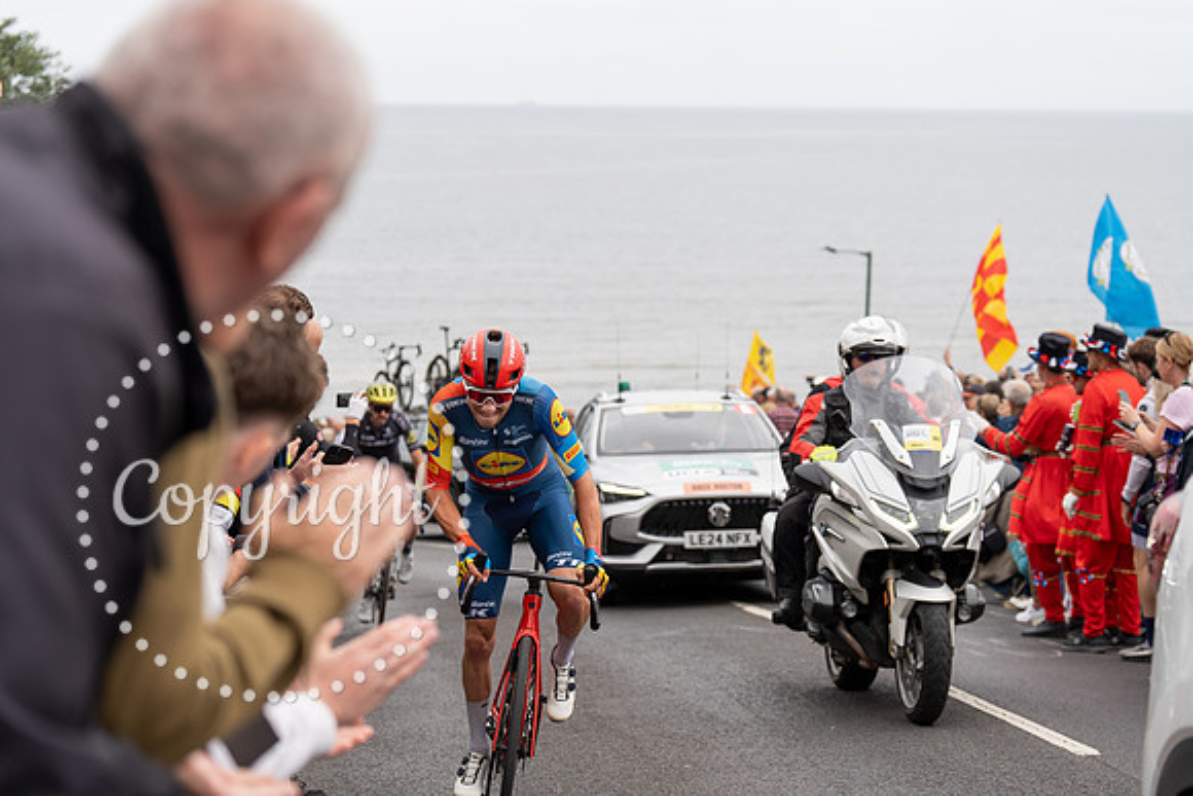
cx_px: 596
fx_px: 2320
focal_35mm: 70
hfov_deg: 28.8
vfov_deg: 19.5
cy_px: 398
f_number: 3.5
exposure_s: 1/1000
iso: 320
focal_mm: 70
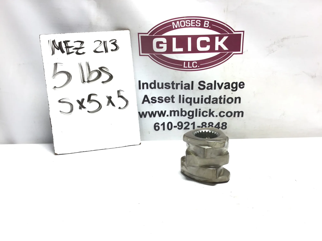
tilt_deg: -18.5
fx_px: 288
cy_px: 120
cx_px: 161
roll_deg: +1.8
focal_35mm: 31
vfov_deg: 45.4
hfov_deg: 58.4
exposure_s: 1/120
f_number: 2.4
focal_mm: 3.3
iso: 32
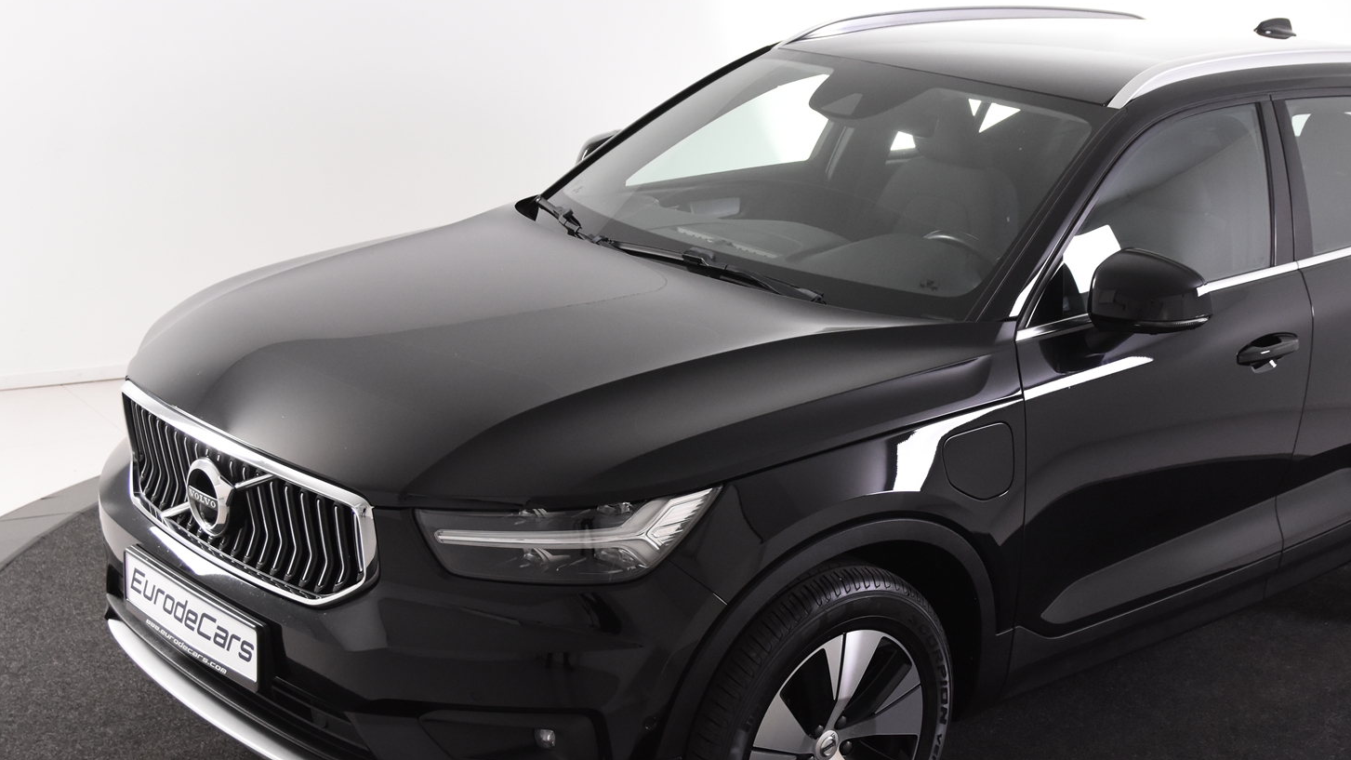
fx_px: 1934
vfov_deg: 22.2
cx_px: 831
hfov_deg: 38.3
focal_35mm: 54
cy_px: 397
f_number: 4.5
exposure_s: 1/80
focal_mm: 26
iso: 1600
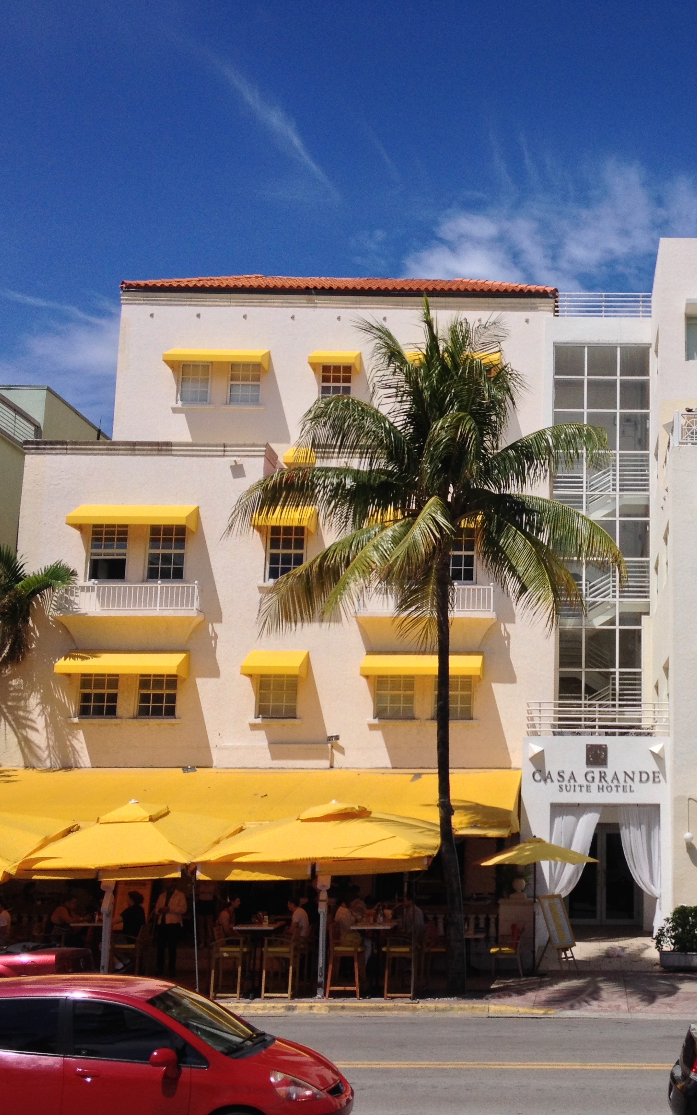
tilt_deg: +8.0
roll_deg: +0.2
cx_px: 592
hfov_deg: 25.2
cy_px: 559
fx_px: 1519
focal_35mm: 50
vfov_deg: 40.3
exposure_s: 1/3460
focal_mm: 4.28
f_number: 2.4
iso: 50
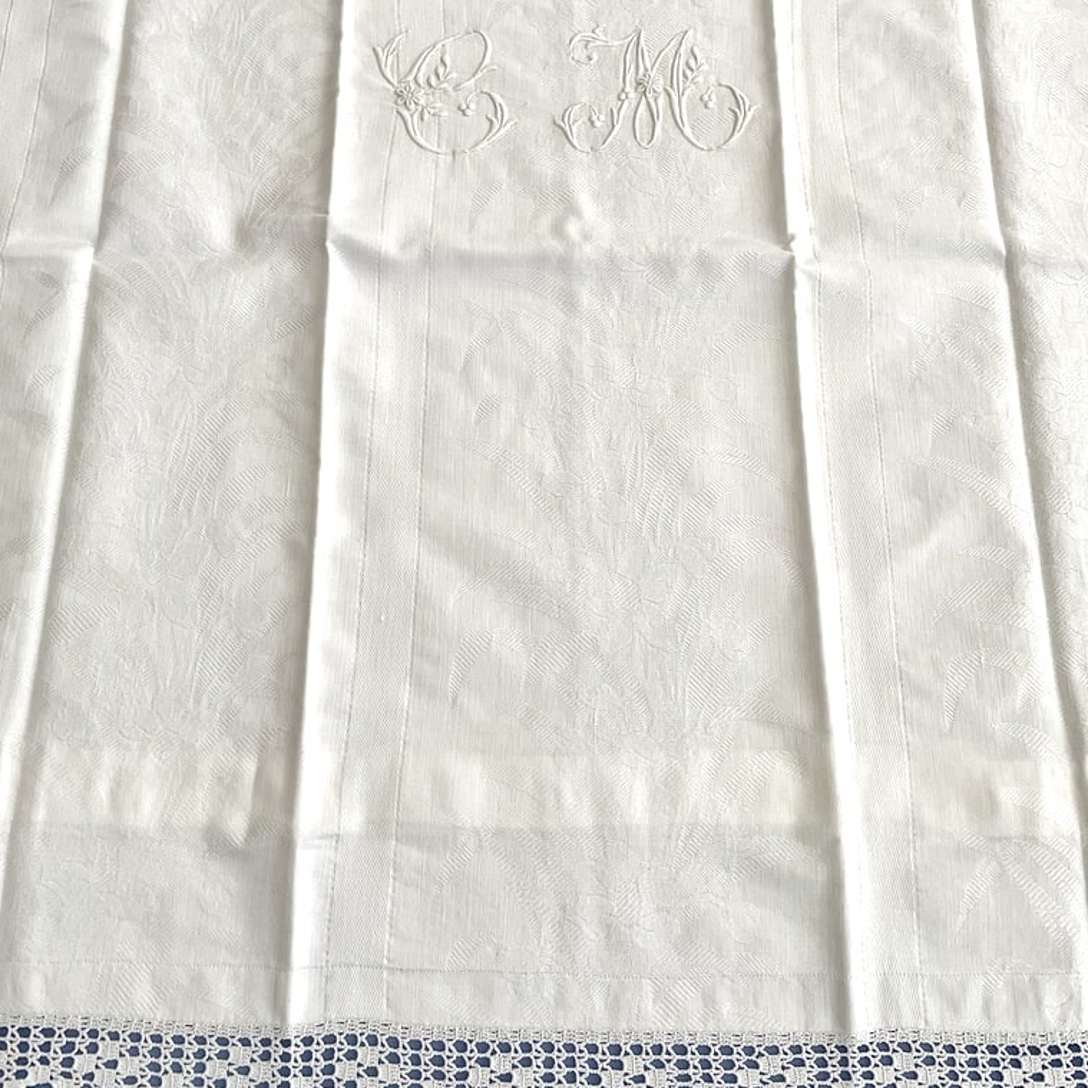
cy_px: 411
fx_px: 1102
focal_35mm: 31
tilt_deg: -70.0
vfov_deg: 52.0
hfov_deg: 52.5
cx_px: 540
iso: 80
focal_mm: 4.2
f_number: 1.6
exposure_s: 1/121
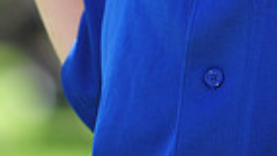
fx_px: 6290
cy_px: -213
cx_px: 279
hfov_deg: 2.5
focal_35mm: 856
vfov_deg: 1.4
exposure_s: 1/400
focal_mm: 200
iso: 200
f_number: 4.5
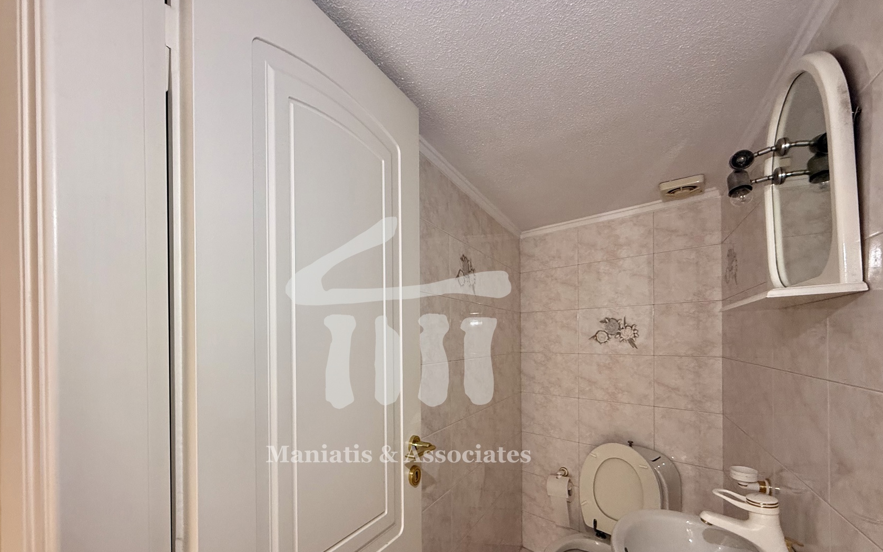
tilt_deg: +0.1
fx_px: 409
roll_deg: -0.2
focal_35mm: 17
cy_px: 340
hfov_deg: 94.0
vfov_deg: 67.1
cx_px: 397
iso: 200
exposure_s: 1/99
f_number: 2.2
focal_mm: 2.22
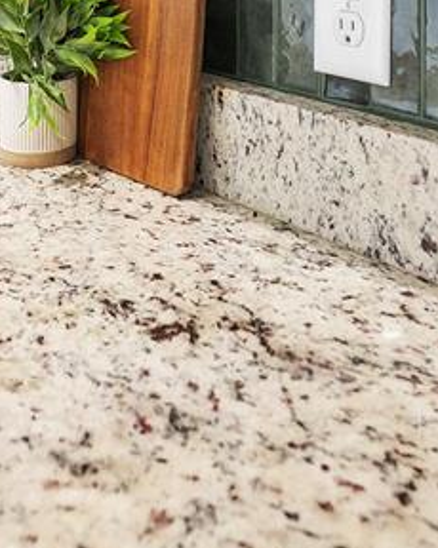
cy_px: -9
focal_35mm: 52
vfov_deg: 33.0
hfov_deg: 29.1
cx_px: 150
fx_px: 838
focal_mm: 15.5
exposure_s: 1/40
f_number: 4
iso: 2500
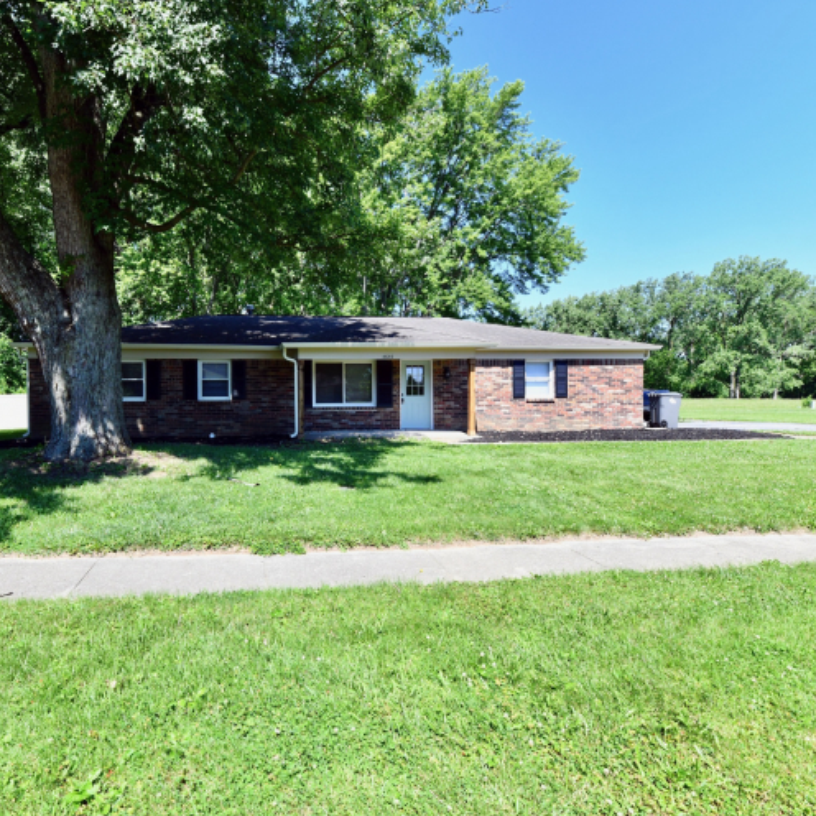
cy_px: 410
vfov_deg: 80.7
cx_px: 293
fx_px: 480
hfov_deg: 78.8
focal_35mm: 18
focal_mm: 14
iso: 640
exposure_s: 1/400
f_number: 10
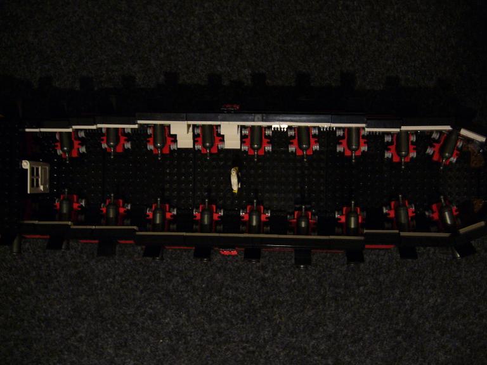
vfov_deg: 40.7
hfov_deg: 52.6
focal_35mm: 35
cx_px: 244
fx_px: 492
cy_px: 182
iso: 200
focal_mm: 5.8
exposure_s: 1/8
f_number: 2.8
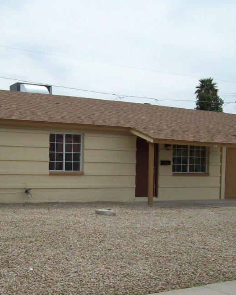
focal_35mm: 55
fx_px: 480
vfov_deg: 34.1
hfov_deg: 27.3
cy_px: 170
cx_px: 66
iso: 80
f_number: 4.8
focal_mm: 6
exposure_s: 1/787
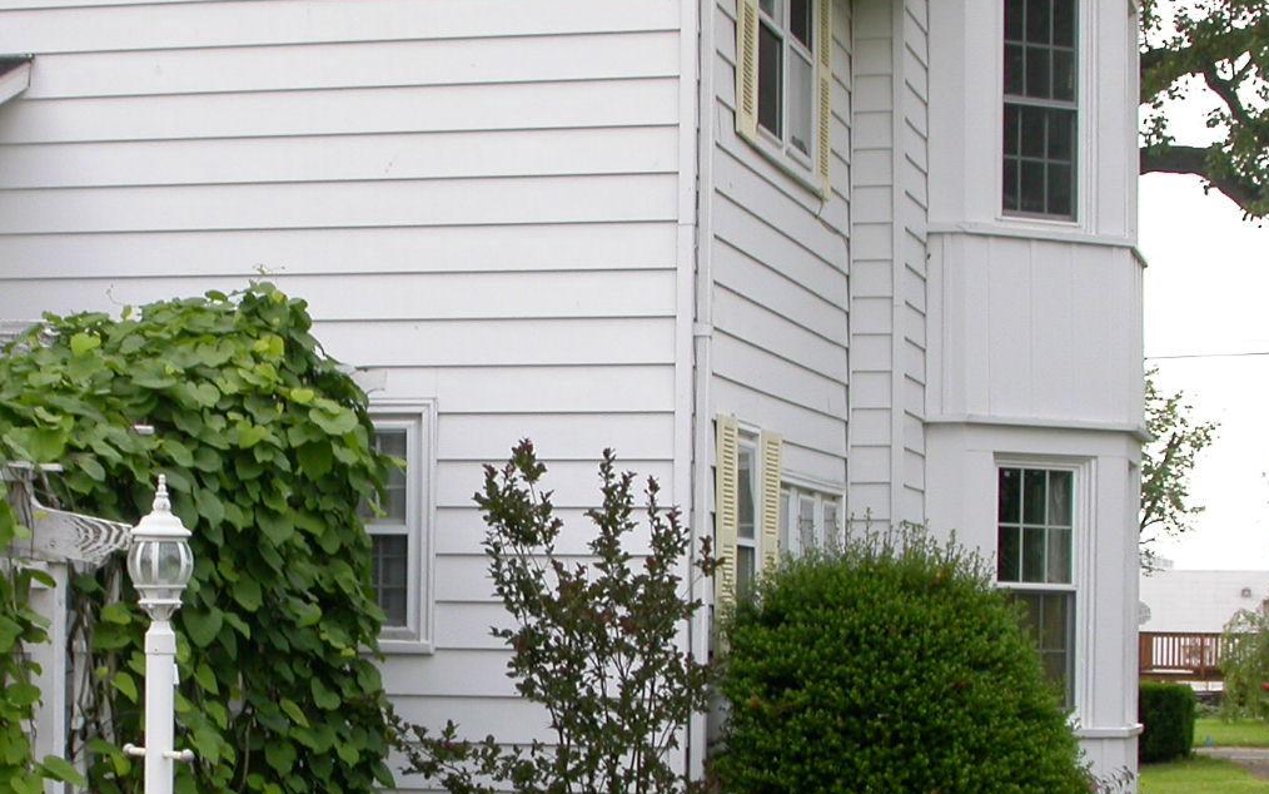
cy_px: 679
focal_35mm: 97
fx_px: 3355
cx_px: 380
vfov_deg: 13.4
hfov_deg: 21.3
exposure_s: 1/170
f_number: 4.4
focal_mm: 12
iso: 100
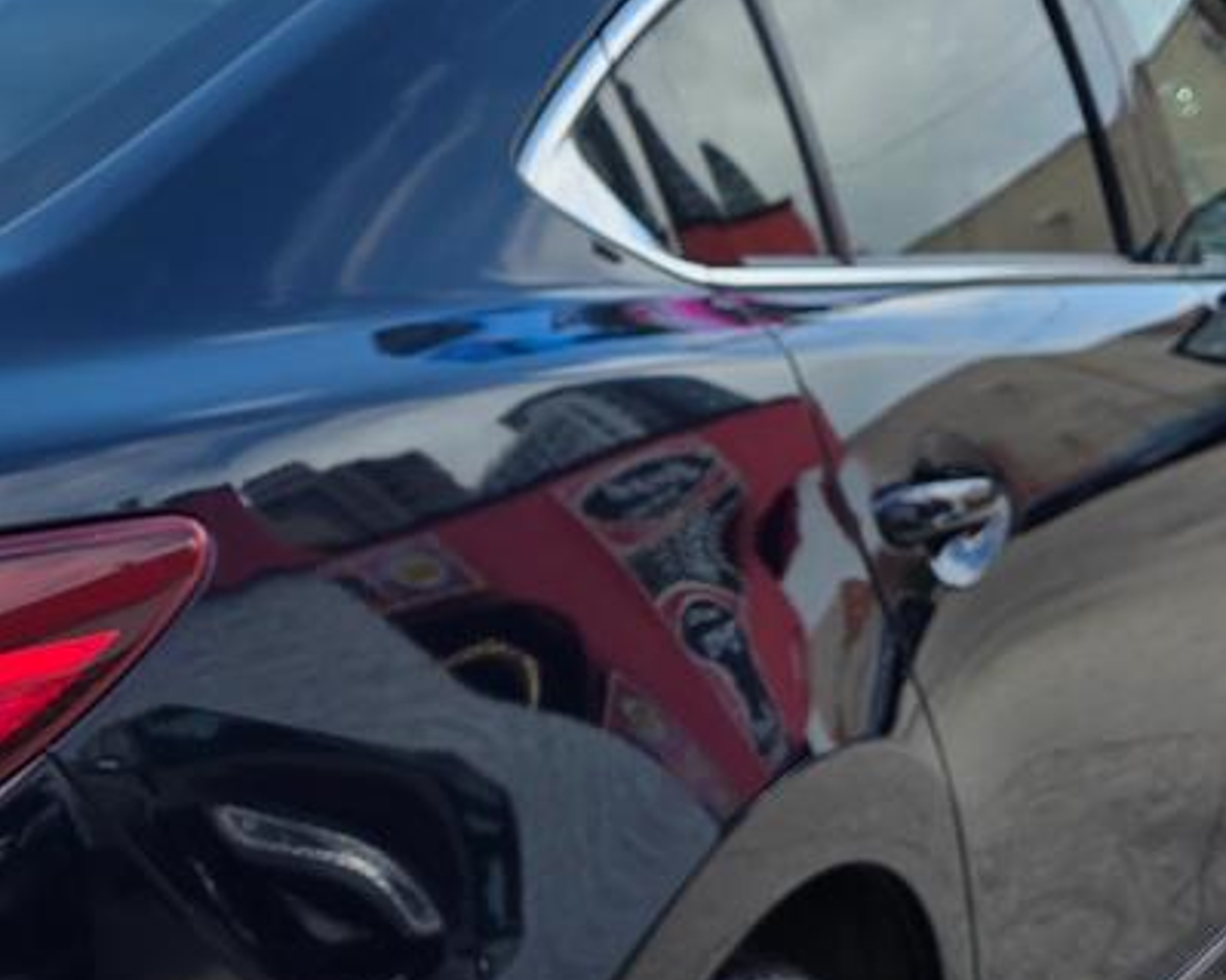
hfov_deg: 24.5
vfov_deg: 20.9
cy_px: 826
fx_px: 2612
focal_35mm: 72
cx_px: -151
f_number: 1.7
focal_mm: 6.3
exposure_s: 1/2537
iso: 80
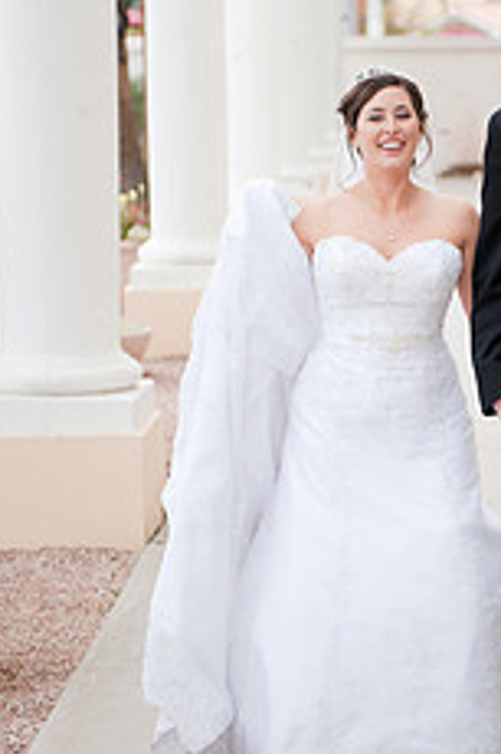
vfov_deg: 15.0
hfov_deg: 9.9
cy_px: 279
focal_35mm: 137
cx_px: 457
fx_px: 2864
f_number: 2.8
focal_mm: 70
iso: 200
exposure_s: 1/250
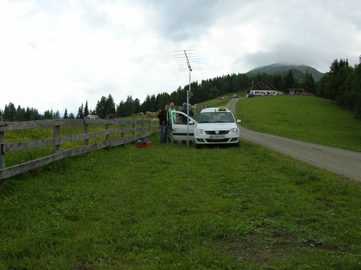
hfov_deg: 51.4
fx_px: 375
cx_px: 180
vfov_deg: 39.6
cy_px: 135
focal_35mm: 36
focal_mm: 6
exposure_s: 1/490
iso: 50
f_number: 3.7
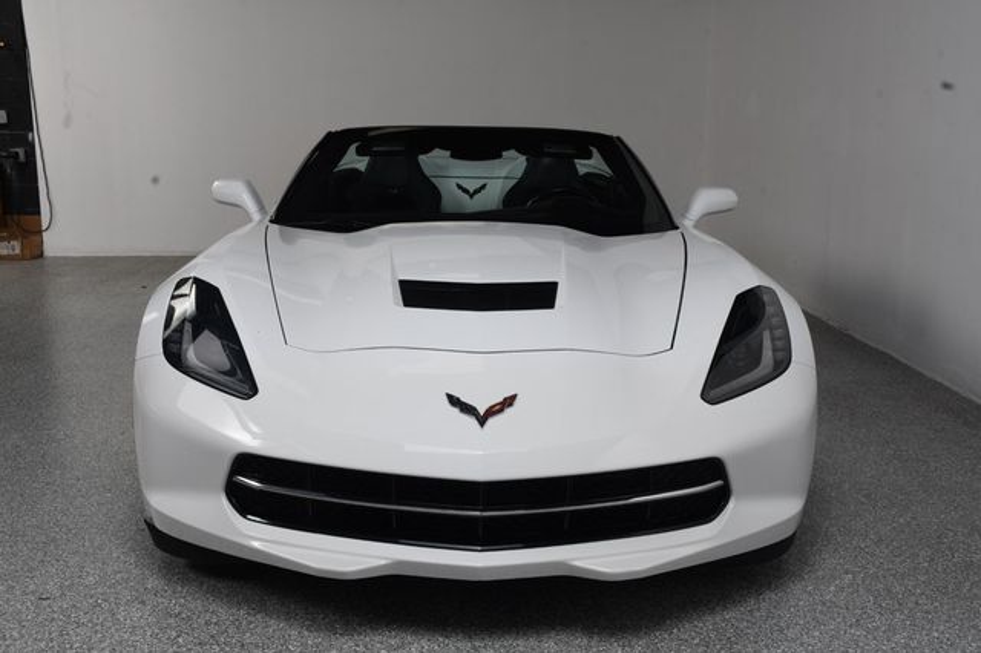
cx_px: 490
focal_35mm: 40
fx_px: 1089
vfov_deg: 33.4
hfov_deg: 48.5
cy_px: 326
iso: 100
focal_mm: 27
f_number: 14
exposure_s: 1/160
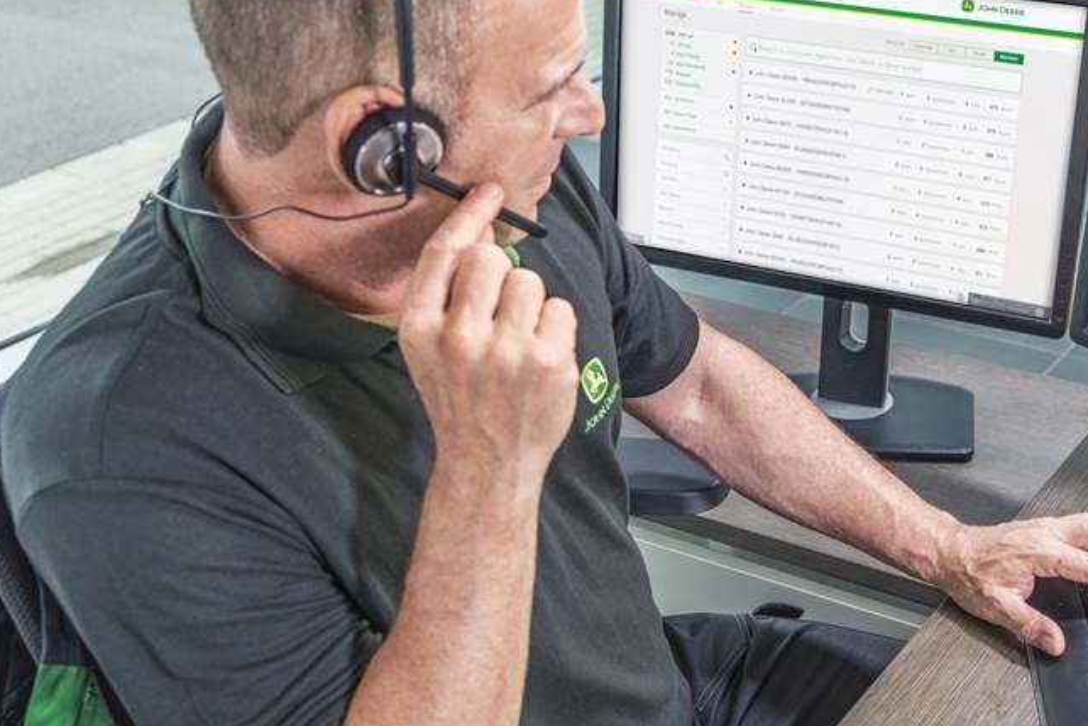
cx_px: 776
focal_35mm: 58
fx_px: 1753
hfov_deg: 34.0
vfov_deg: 23.4
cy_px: 392
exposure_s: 1/125
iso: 100
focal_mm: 45
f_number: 6.3
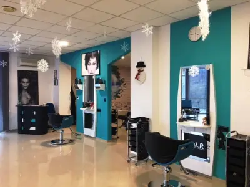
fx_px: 209
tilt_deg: -1.1
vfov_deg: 48.2
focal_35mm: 29
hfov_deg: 61.7
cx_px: 125
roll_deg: +0.5
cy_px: 94
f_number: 2.2
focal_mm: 4.15
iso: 64
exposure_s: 1/17
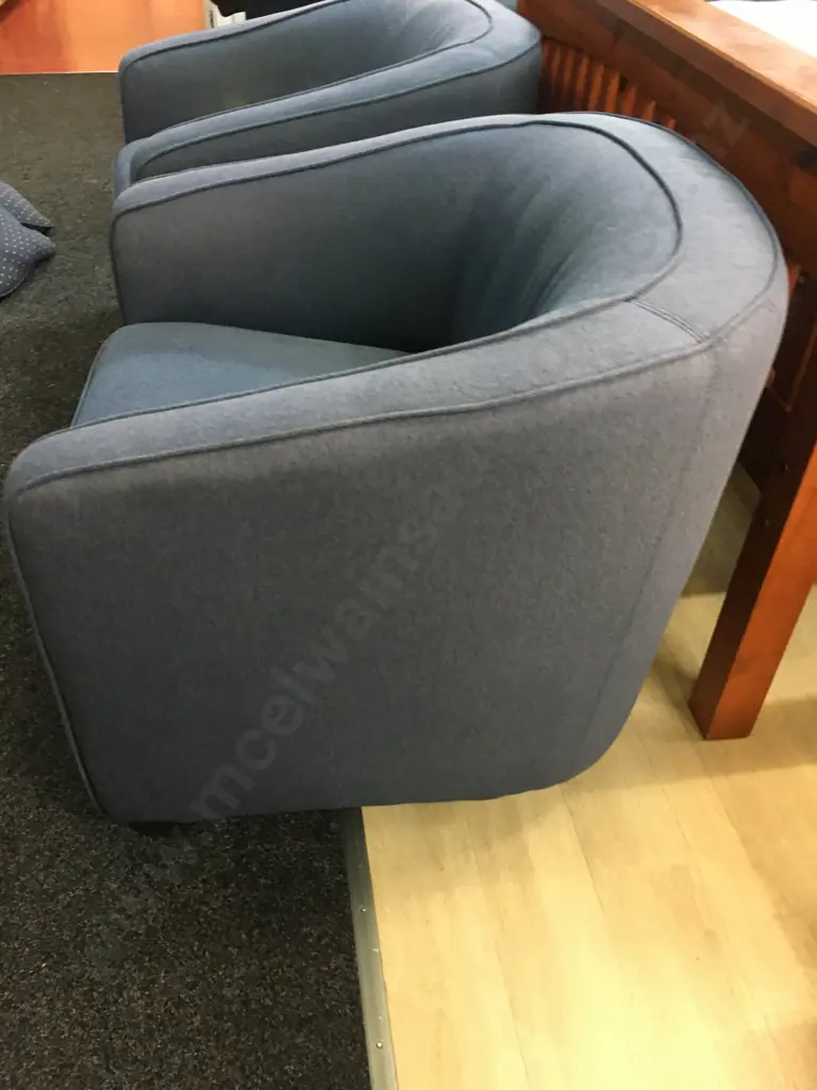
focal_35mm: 29
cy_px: 545
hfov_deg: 48.2
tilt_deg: -35.5
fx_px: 913
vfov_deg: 61.7
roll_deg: +1.7
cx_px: 408
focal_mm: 4.15
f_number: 2.2
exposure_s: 1/10
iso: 80
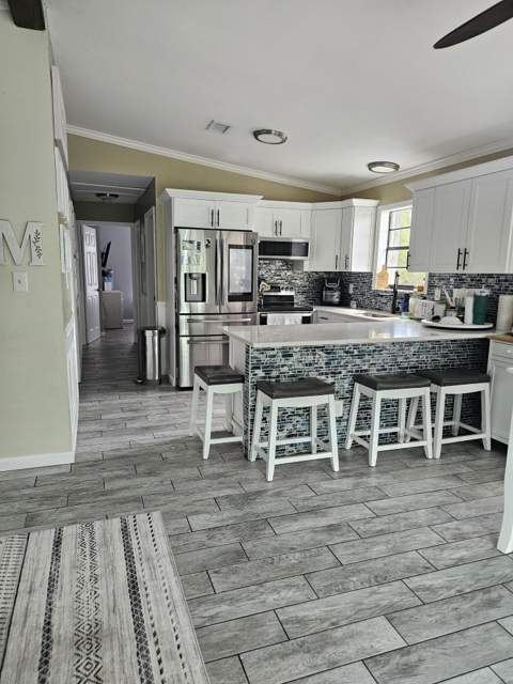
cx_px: 256
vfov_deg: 73.9
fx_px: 454
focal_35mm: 23
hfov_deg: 58.9
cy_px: 342
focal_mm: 5.4
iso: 400
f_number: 1.8
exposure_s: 1/170
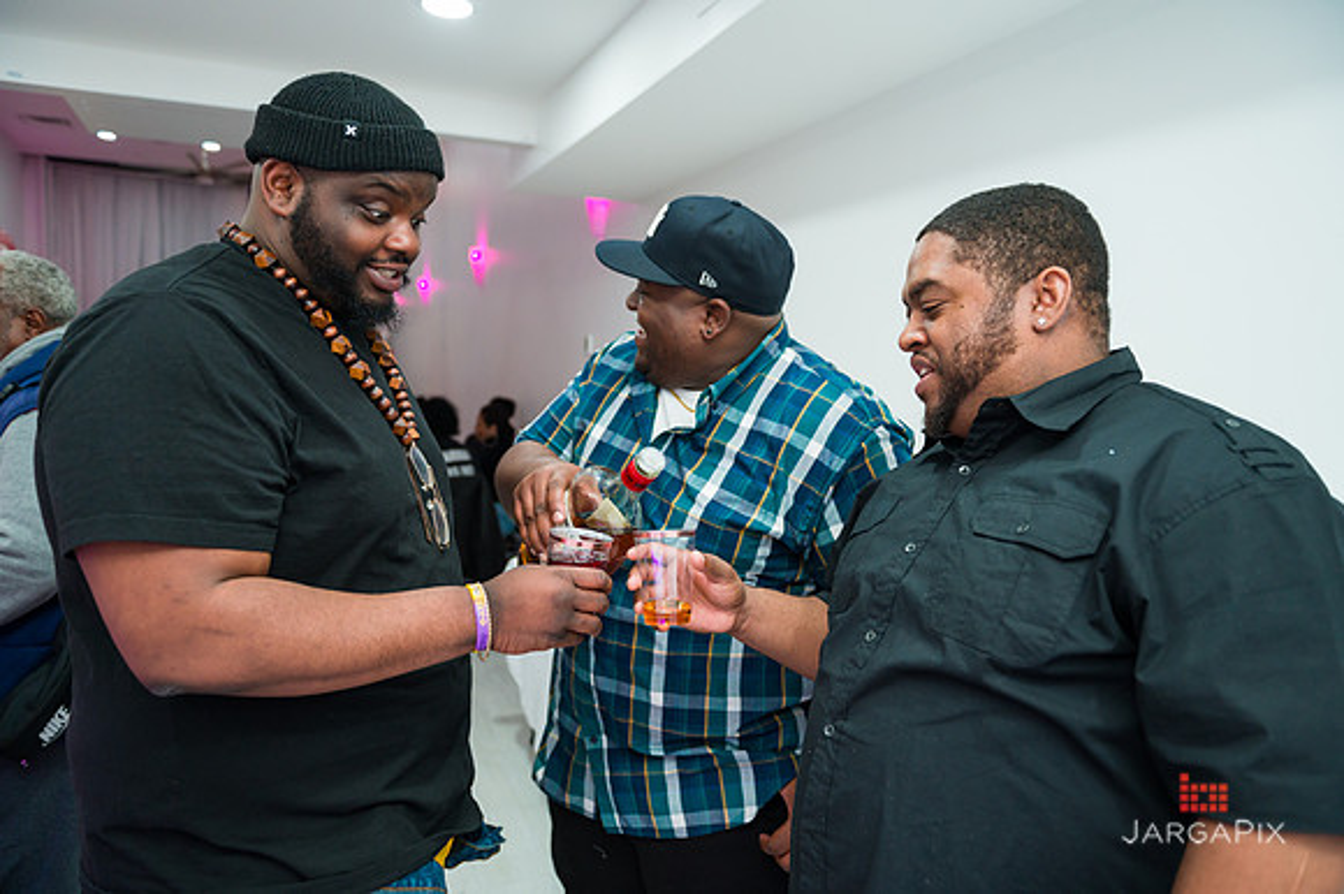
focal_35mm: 24
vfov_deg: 53.1
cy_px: 447
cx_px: 672
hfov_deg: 73.8
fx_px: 895
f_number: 3.2
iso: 1000
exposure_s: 1/200
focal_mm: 24
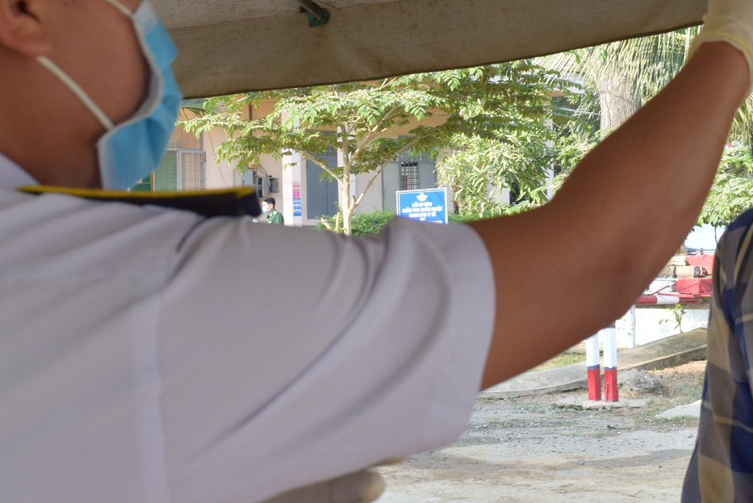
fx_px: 1632
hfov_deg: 25.7
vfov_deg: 17.4
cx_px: 539
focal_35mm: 78
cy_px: 125
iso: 400
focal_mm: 24
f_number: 8
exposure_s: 1/200
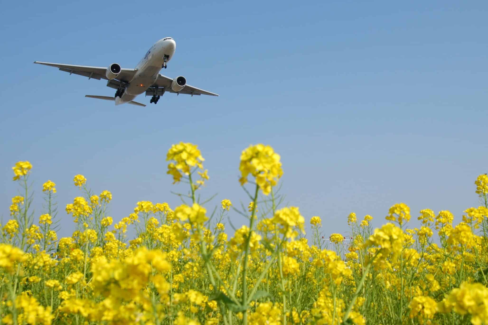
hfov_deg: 53.1
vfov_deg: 36.9
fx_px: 488
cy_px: 162
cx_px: 244
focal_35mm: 36
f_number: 8
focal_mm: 24
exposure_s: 1/500
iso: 200
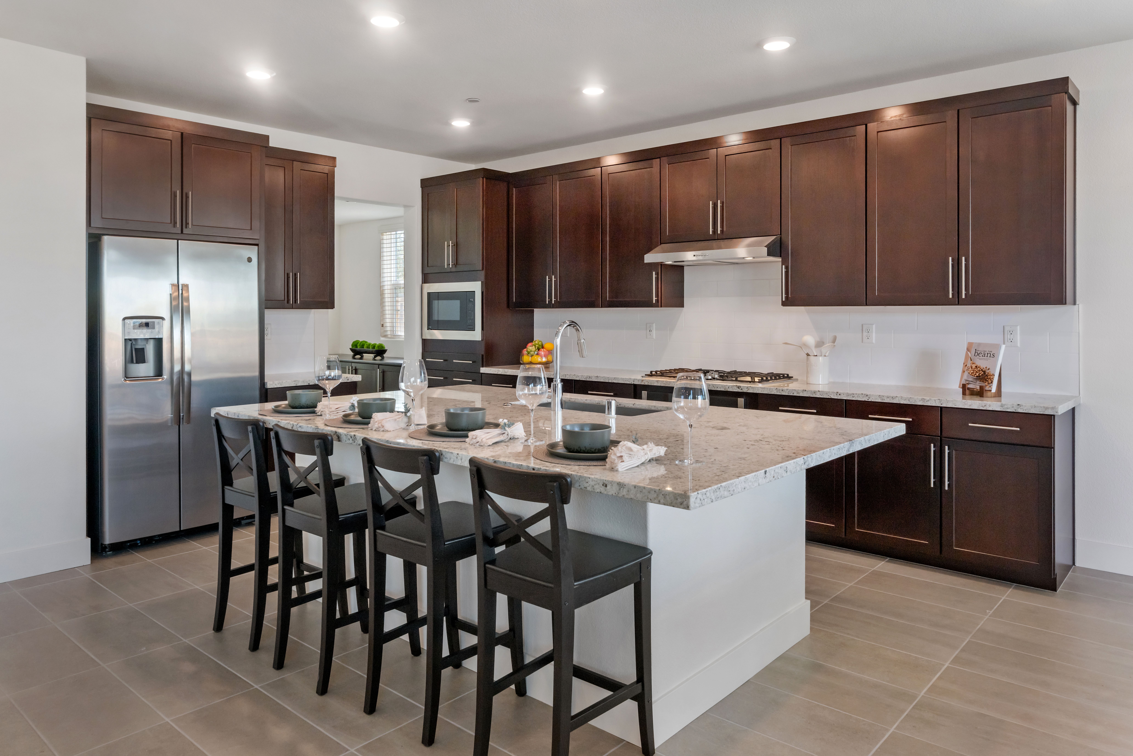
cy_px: 378
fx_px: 755
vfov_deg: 53.1
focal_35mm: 24
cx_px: 566
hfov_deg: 73.7
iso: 400
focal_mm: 24
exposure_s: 1/40
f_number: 9
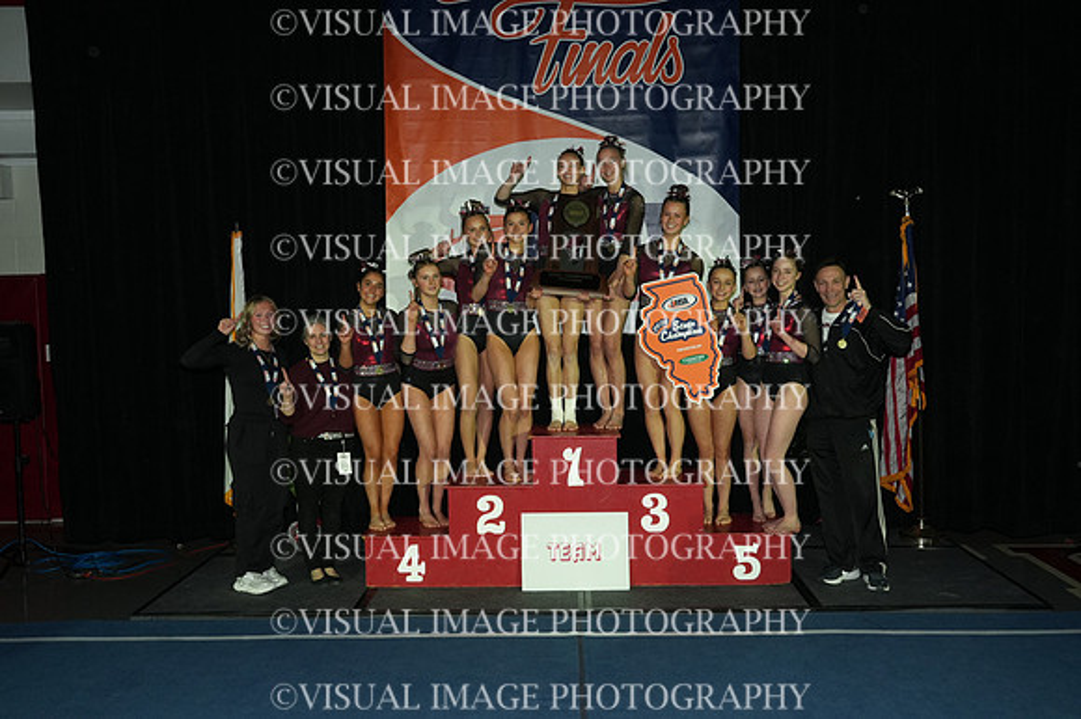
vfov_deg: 39.9
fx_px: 990
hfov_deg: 57.3
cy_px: 360
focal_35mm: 33
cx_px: 540
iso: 1250
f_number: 8
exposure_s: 1/125
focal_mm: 22
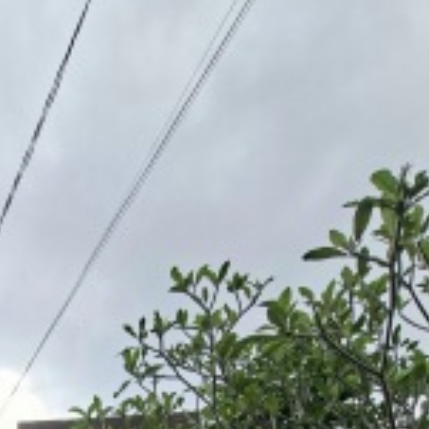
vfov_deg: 32.9
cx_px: 53
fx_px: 491
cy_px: 577
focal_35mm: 35
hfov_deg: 43.6
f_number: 2.2
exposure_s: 1/625
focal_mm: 1.74
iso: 40
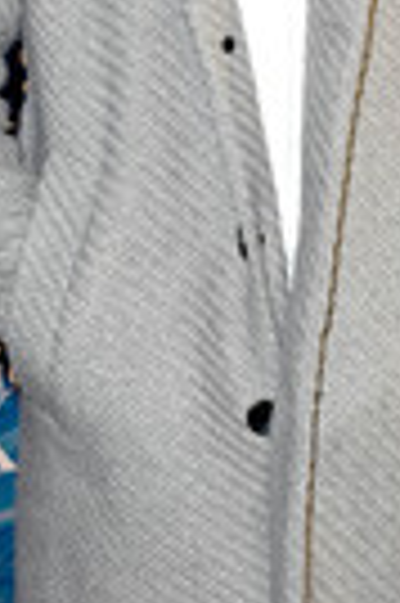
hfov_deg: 11.3
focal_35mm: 120
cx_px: 234
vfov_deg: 16.8
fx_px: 2013
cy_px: 63
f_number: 8
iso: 500
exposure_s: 1/160
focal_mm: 27
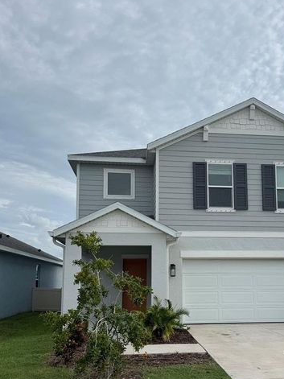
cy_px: 231
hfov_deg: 41.3
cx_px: 187
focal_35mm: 34
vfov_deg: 53.5
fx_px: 372
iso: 80
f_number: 1.78
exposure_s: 1/6410
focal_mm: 6.76
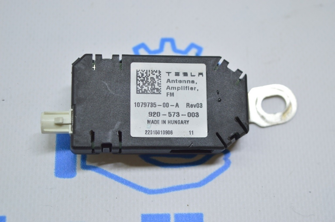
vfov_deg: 20.1
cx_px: 168
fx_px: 628
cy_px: 111
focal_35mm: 68
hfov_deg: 29.9
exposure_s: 1/50
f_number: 5
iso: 400
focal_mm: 45
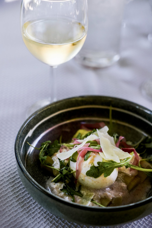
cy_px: 114
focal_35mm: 65
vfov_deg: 31.0
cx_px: 76
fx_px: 412
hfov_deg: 20.9
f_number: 4
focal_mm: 65
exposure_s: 1/1000
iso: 2000
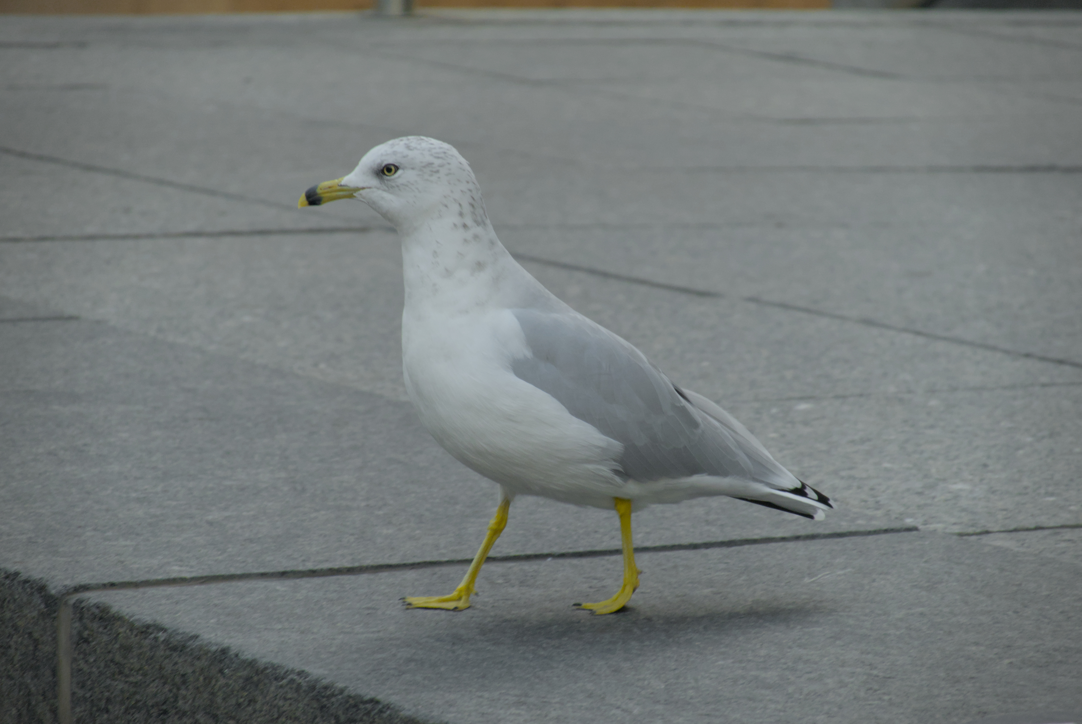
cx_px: 541
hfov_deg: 10.3
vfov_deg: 6.9
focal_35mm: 200
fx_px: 6016
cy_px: 362
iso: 250
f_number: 4.5
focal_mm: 72
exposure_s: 1/200
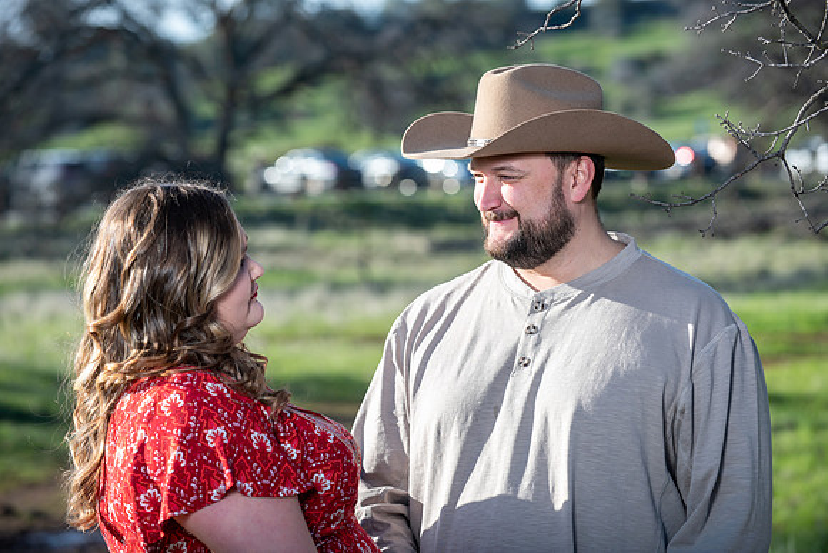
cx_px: 414
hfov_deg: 18.6
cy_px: 276
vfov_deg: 12.5
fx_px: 2530
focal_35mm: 110
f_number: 4
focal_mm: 110
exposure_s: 1/250
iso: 50
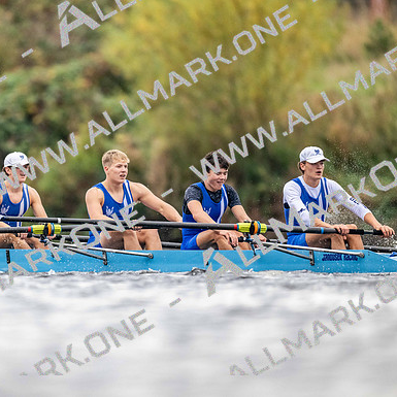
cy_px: 198
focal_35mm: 769
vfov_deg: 2.3
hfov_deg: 2.3
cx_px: 114
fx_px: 9978
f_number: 4
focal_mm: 600
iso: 4000
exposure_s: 1/2500
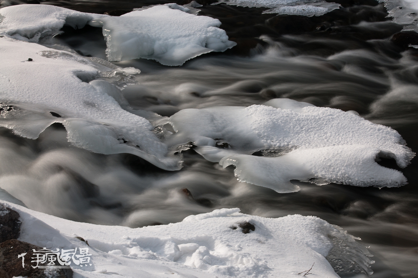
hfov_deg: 19.5
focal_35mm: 105
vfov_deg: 13.0
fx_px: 1218
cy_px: 139
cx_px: 209
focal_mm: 70
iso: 100
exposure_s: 2
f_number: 22
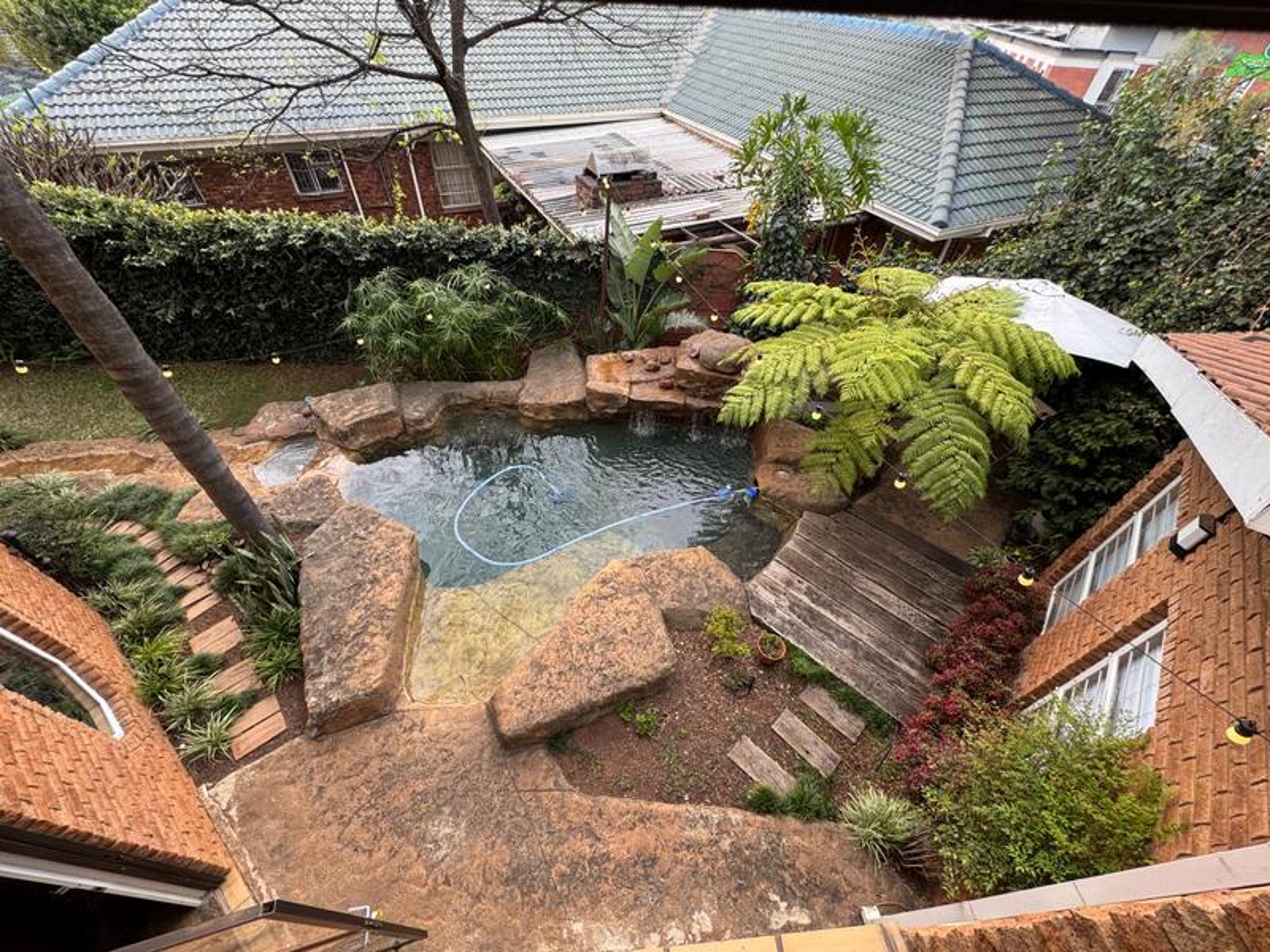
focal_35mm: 14
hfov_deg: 102.1
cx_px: 635
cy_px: 476
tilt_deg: -45.2
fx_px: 514
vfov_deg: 85.7
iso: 50
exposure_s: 1/99
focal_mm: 2.22
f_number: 2.2
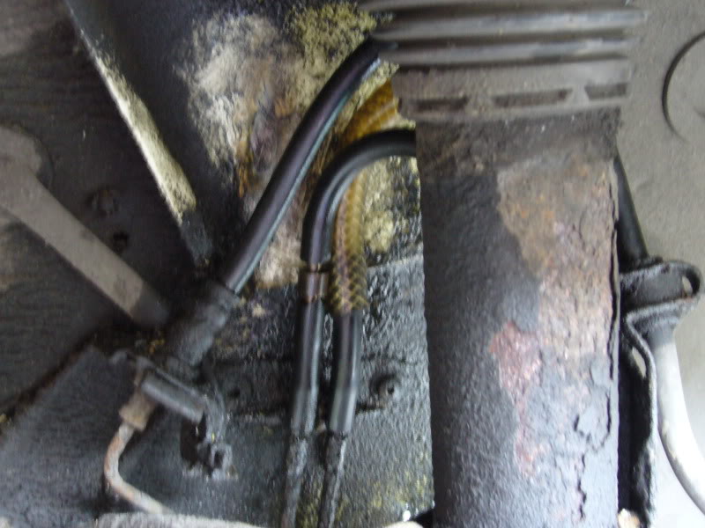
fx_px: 1018
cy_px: 264
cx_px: 352
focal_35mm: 50
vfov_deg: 29.1
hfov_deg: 38.2
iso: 200
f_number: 3.3
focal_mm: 8.3
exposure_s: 1
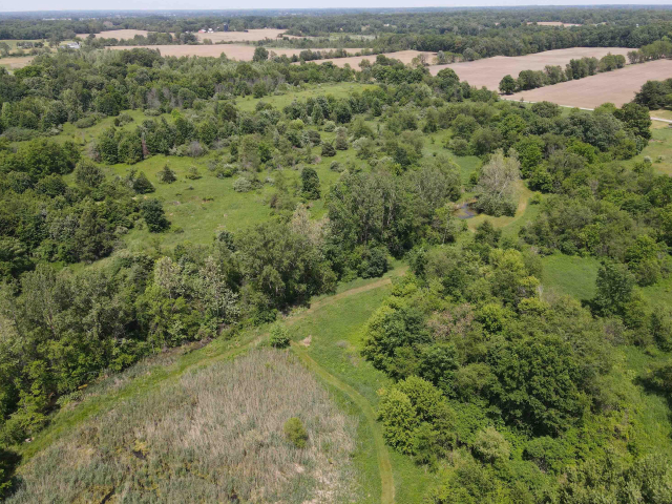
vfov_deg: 54.9
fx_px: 485
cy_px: 249
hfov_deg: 69.4
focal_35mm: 25
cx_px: 333
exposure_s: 1/400
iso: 100
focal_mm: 4.5
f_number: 2.8
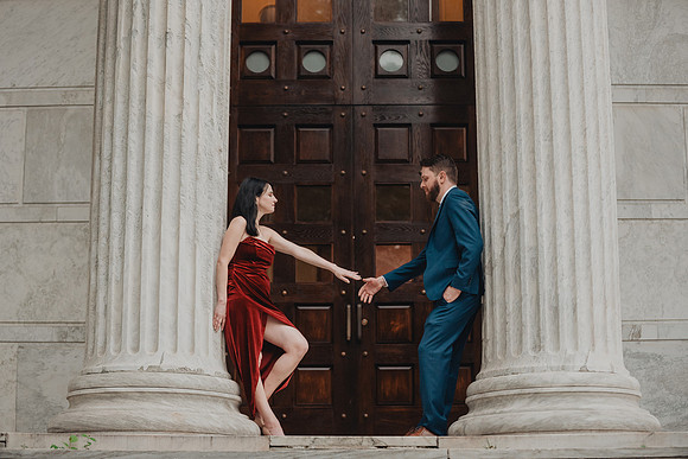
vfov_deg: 18.0
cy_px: 224
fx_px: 1447
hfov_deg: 26.7
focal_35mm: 76
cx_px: 341
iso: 800
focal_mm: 70
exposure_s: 1/1250
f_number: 2.8
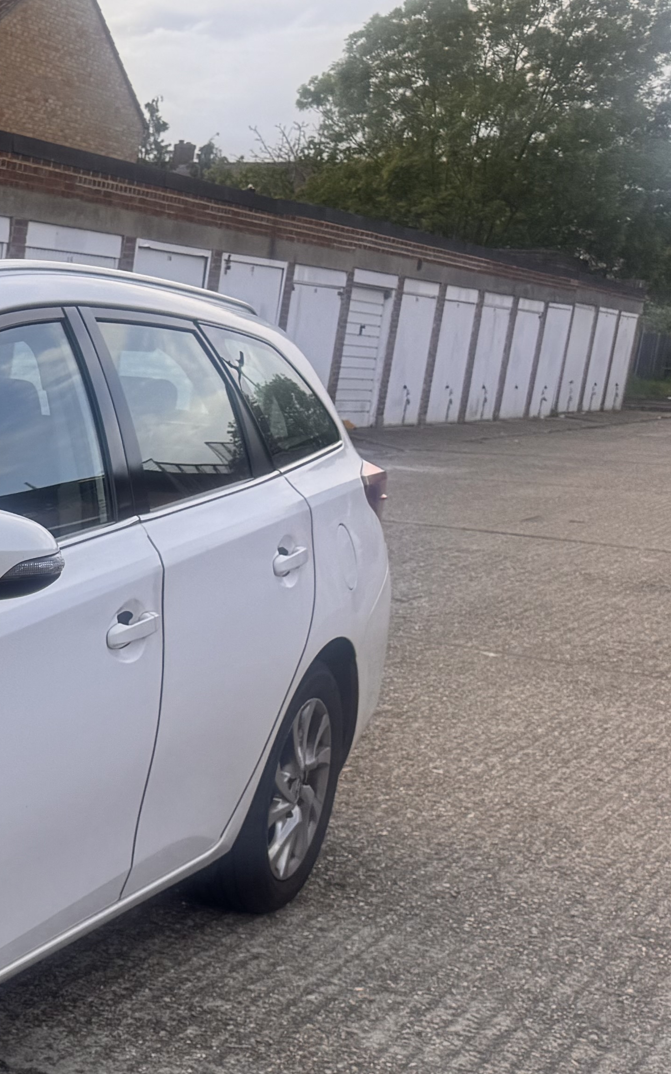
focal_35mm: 63
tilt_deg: -13.8
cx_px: -397
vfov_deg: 32.0
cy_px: 777
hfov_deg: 17.9
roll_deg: -2.6
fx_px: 1843
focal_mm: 6.76
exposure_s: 1/864
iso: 80
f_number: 1.78
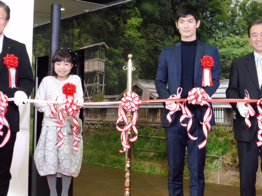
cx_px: 131
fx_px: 530
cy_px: 98
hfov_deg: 27.8
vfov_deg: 21.0
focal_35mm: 70
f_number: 5
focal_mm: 12.5
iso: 400
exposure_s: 1/25
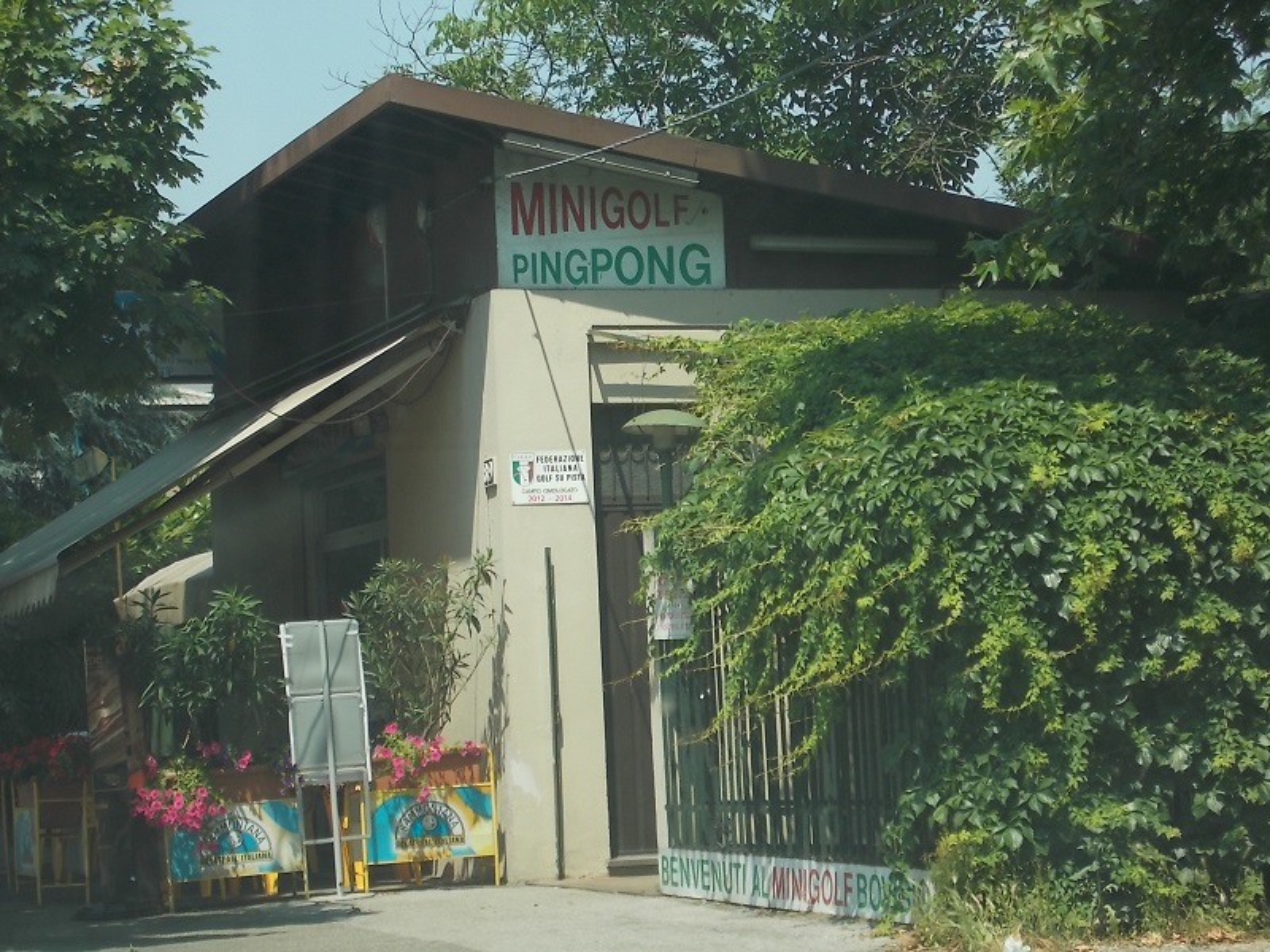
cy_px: 476
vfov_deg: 14.9
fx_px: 3632
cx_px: 635
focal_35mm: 99
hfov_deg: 19.8
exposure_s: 1/160
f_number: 5.5
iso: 80
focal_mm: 17.6
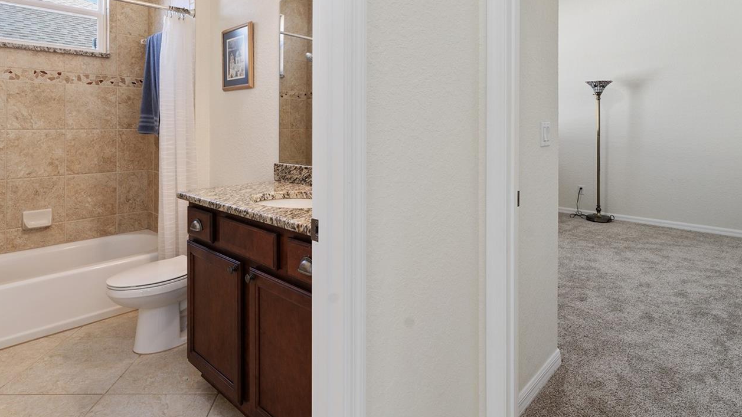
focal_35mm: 21
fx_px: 417
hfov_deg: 83.3
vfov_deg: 51.9
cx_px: 357
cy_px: 131
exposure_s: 1/13
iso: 250
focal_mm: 15.9
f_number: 8
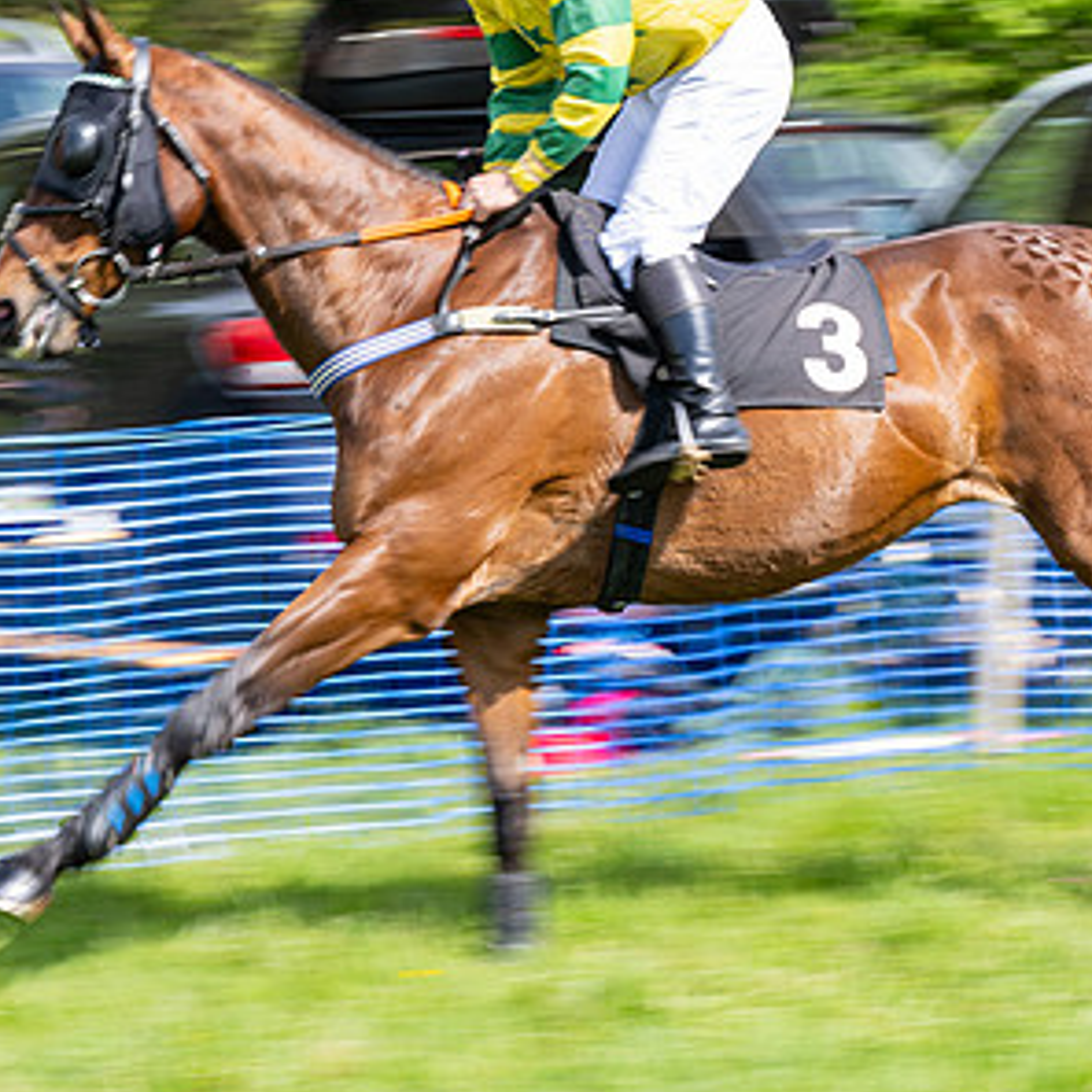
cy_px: 457
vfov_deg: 6.9
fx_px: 9030
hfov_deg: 6.9
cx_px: 578
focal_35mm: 253
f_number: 8
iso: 100
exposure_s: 1/100
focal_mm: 120
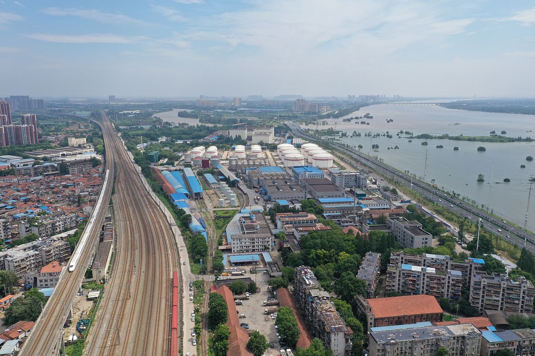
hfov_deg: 65.5
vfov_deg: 46.4
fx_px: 416
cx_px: 268
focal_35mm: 28
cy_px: 178
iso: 100
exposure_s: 1/500
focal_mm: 10.26
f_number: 6.3
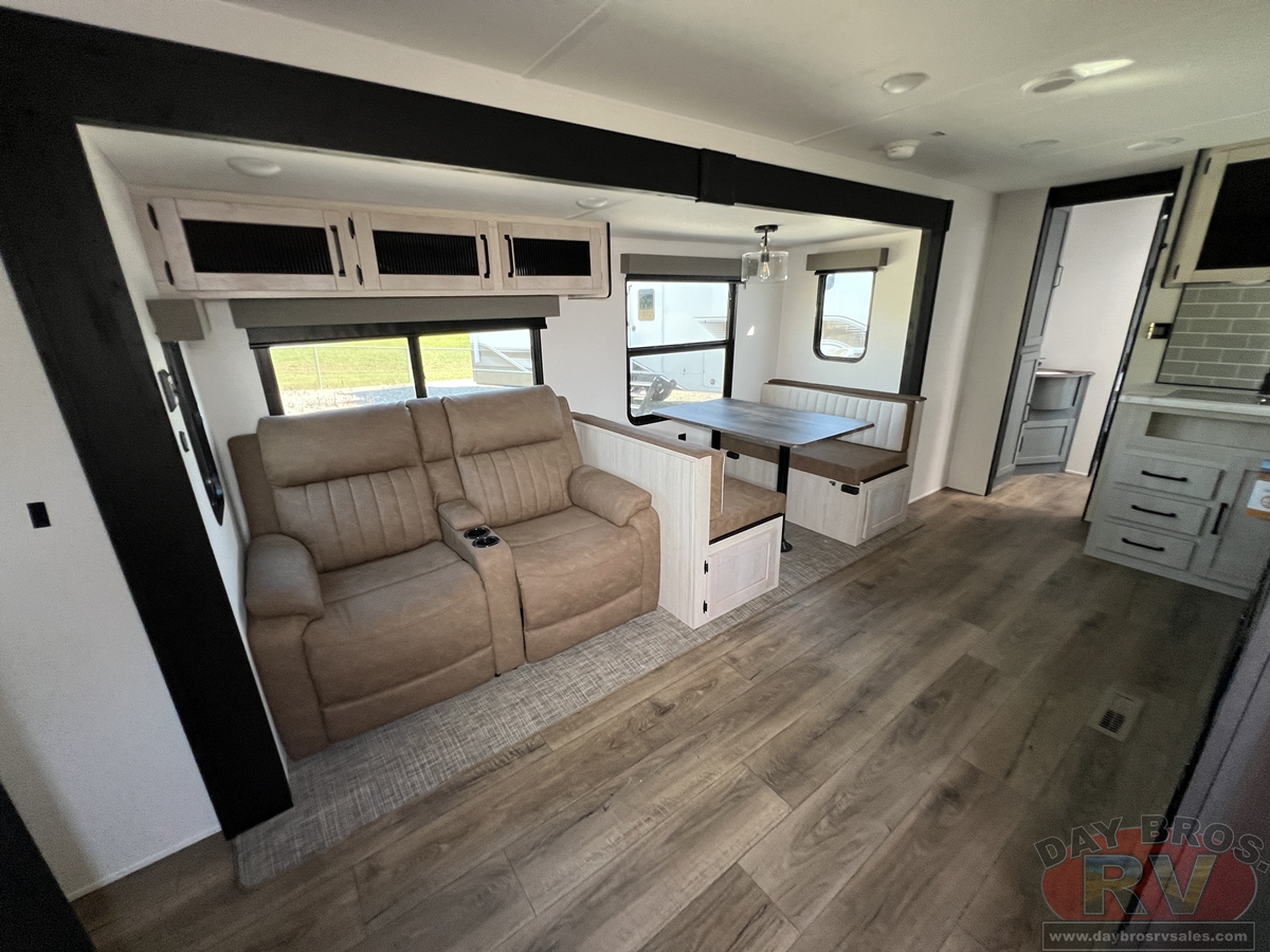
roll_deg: -0.4
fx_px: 477
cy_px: 476
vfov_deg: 89.9
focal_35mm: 13
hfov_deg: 106.2
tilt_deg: -16.5
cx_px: 635
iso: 250
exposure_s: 1/99
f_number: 1.8
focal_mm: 1.57
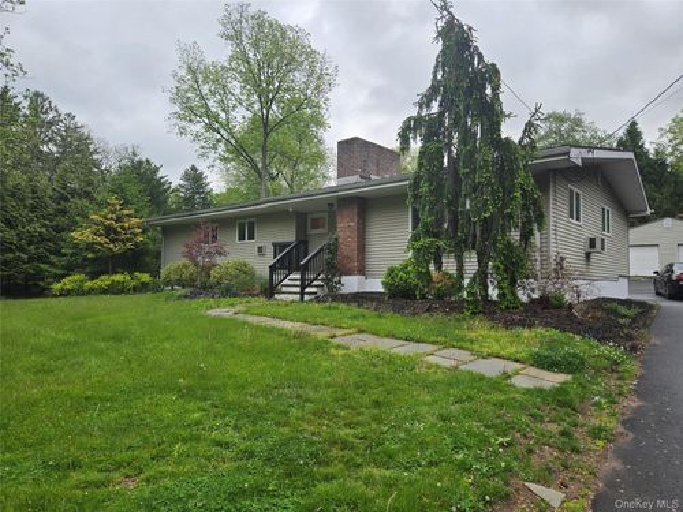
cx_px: 342
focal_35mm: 23
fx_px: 454
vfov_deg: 58.9
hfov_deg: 73.9
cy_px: 256
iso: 25
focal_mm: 5.4
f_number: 1.8
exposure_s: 1/336
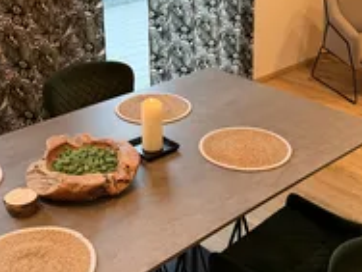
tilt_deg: -20.5
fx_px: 533
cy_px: 75
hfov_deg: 37.5
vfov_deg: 28.2
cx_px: 175
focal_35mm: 51
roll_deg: +0.7
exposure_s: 1/79
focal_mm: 6.76
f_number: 1.78
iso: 200
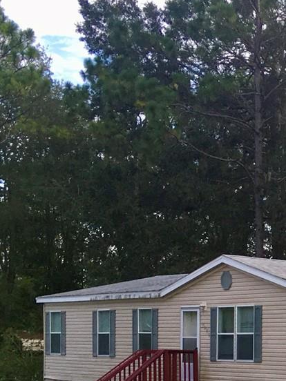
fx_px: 925
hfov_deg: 15.5
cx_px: 486
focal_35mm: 84
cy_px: 366
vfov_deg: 22.5
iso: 25
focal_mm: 4.15
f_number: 2.2
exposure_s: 1/388
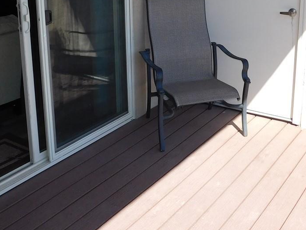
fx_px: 469
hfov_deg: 36.0
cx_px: 189
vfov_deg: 26.7
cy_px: 26
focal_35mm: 53
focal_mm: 4
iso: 125
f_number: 3
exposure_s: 1/640
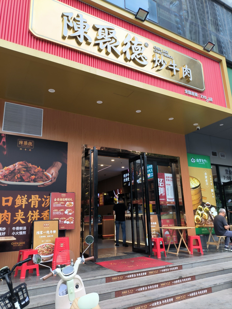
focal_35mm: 25
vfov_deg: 69.4
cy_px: 154
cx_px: 116
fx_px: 223
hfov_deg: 54.9
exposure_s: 1/100
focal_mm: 4.71
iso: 63
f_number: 1.79
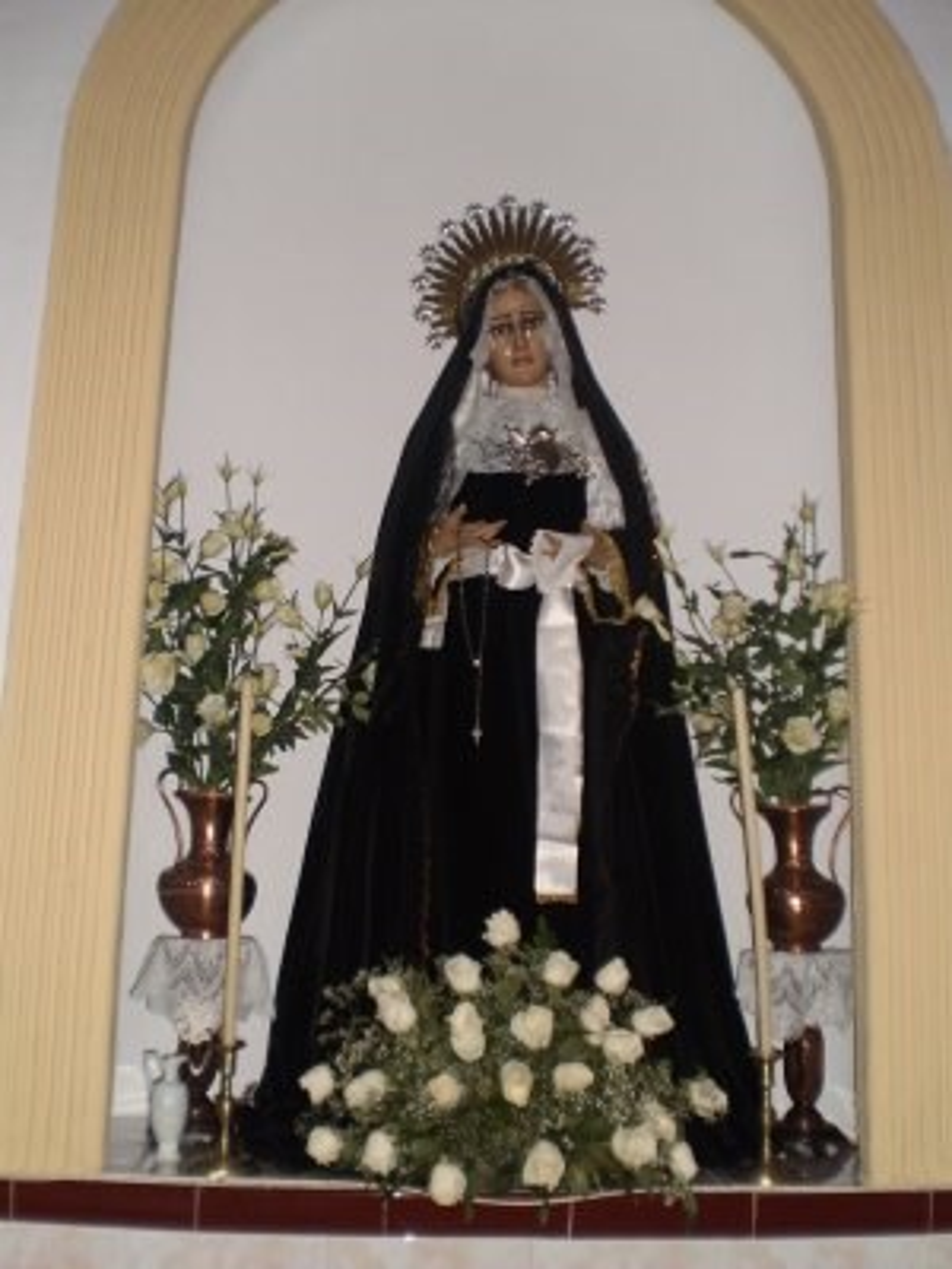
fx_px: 1320
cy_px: 634
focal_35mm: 36
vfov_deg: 51.4
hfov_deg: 39.7
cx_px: 476
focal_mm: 6.3
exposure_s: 1/30
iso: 125
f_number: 3.1
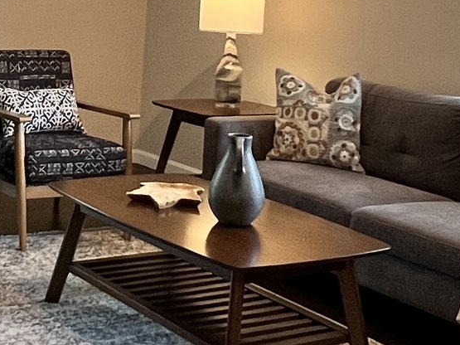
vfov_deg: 20.0
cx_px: 127
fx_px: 957
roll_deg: -3.5
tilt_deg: -3.5
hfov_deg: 26.8
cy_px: 27
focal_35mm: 72
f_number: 1.8
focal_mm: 1.57
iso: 250
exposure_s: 1/60
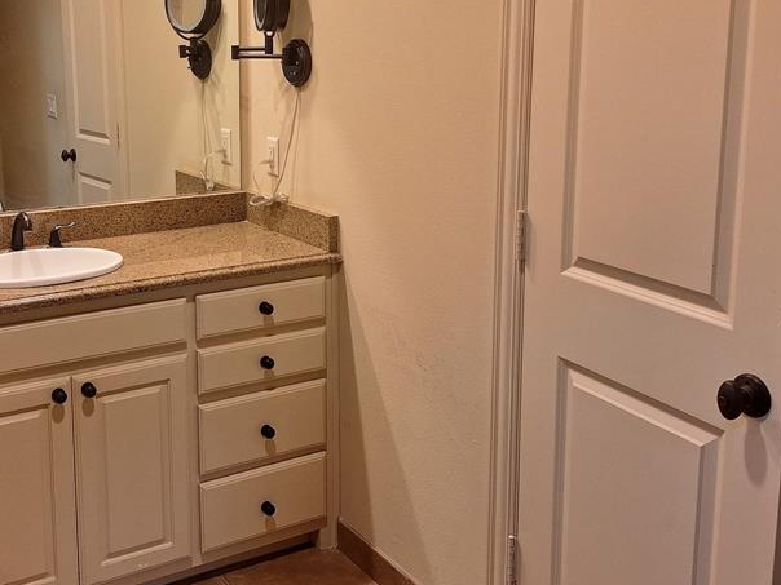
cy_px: 182
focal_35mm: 39
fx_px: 880
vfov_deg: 36.3
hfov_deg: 46.7
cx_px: 228
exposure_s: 1/40
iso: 80
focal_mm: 5.54
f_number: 1.8
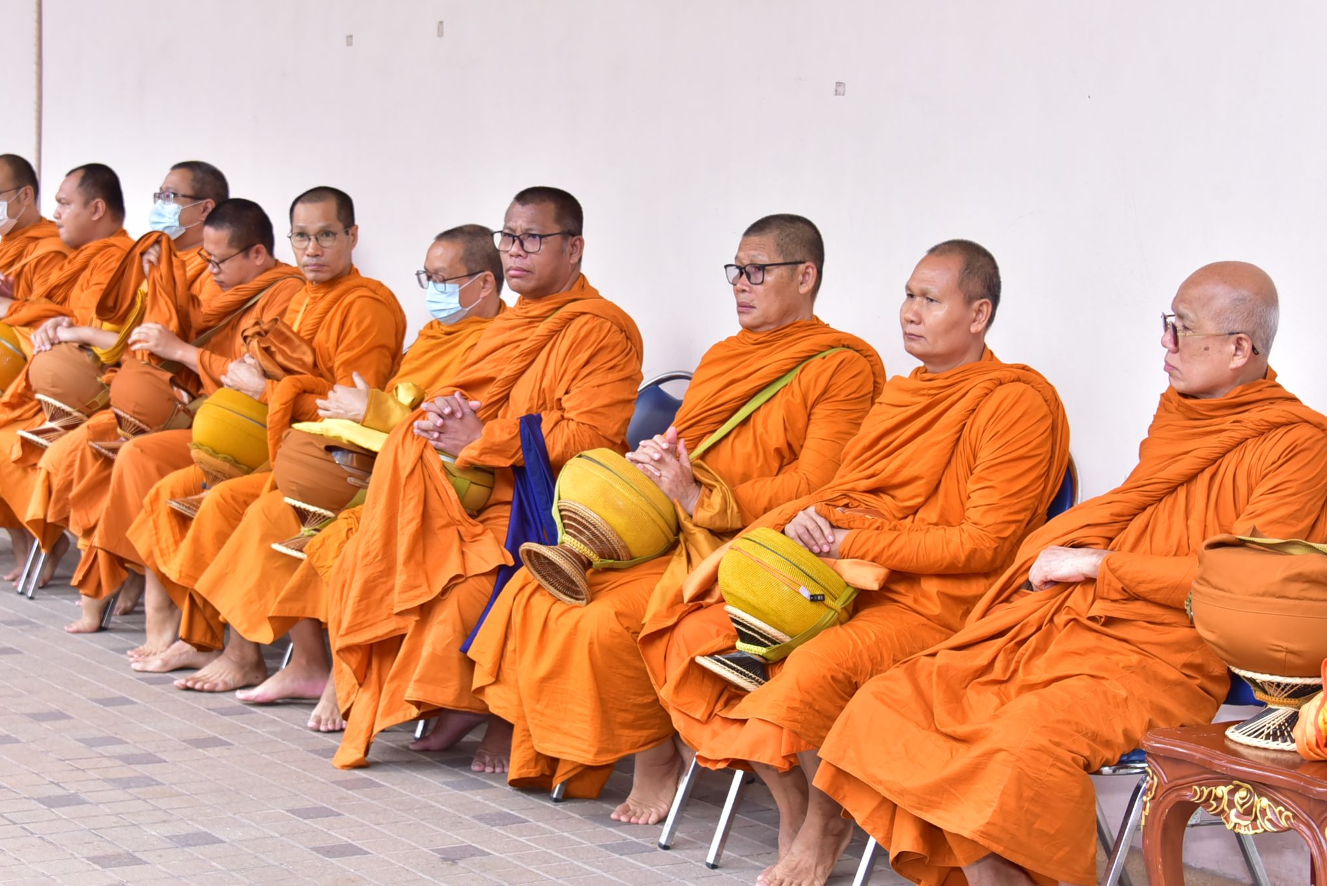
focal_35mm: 77
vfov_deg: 17.7
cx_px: 642
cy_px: 422
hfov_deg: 26.3
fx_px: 2839
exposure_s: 1/200
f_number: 5.6
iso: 1000
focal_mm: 62
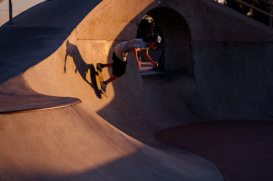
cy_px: 82
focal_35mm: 87
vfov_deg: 15.7
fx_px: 660
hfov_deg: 23.4
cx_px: 135
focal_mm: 58
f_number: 4
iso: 1000
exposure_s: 1/5000
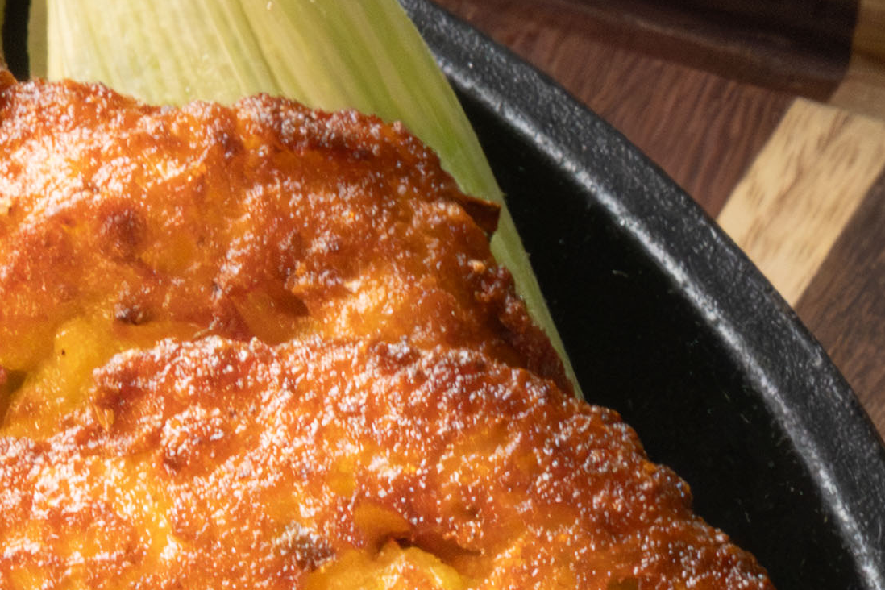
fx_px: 10078
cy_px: 463
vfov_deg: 3.4
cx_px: 797
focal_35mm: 410
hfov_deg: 5.0
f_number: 11
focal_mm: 50
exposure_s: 1/125
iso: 1600
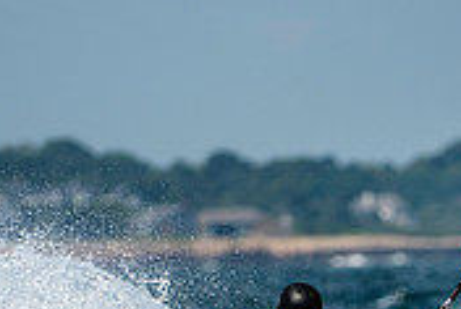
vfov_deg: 0.9
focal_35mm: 1530
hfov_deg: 1.3
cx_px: 503
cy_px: 436
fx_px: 19625
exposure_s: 1/2000
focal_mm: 310
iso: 400
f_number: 5.6
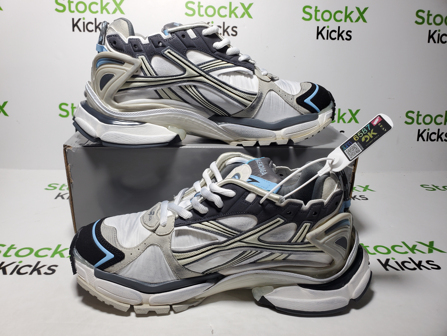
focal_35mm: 26
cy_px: 168
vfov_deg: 53.1
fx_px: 336
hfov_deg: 67.3
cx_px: 224
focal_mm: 4.3
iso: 50
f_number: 2.4
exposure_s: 1/192
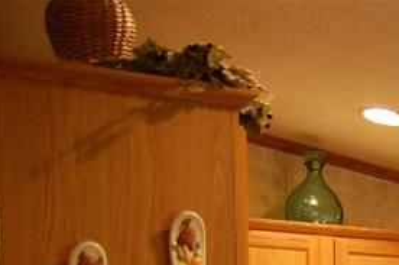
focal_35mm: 100
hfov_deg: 16.7
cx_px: 734
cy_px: 489
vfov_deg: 12.4
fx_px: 1106
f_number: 3.5
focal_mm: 18
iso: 400
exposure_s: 1/30
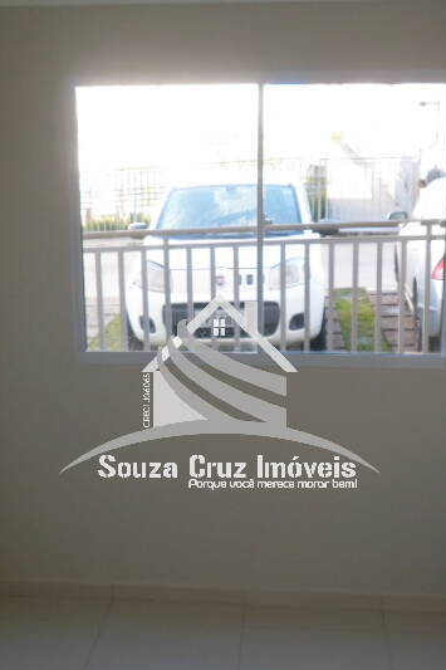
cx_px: 220
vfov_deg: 39.5
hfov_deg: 27.0
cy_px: 392
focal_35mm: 50
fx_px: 930
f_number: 2.5
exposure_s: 1/90
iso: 80
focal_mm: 4.5
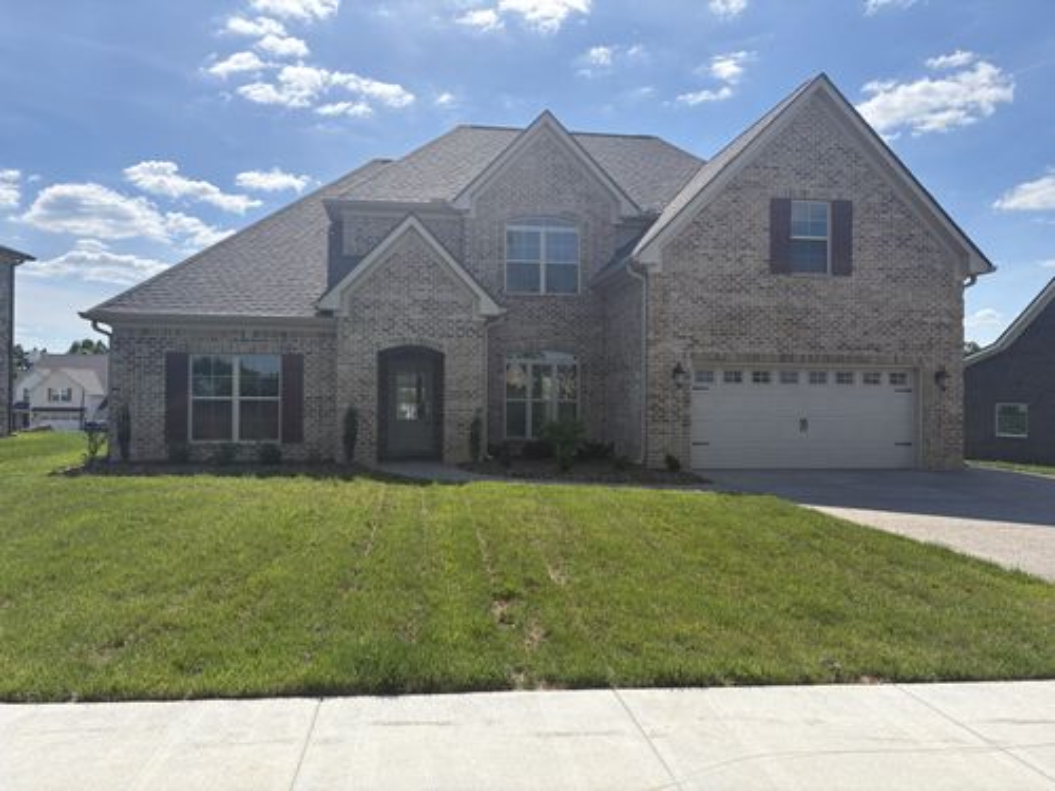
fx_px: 792
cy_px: 396
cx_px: 528
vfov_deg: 53.1
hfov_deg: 67.3
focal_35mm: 26
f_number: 1.6
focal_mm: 5.96
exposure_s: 1/3623
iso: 50
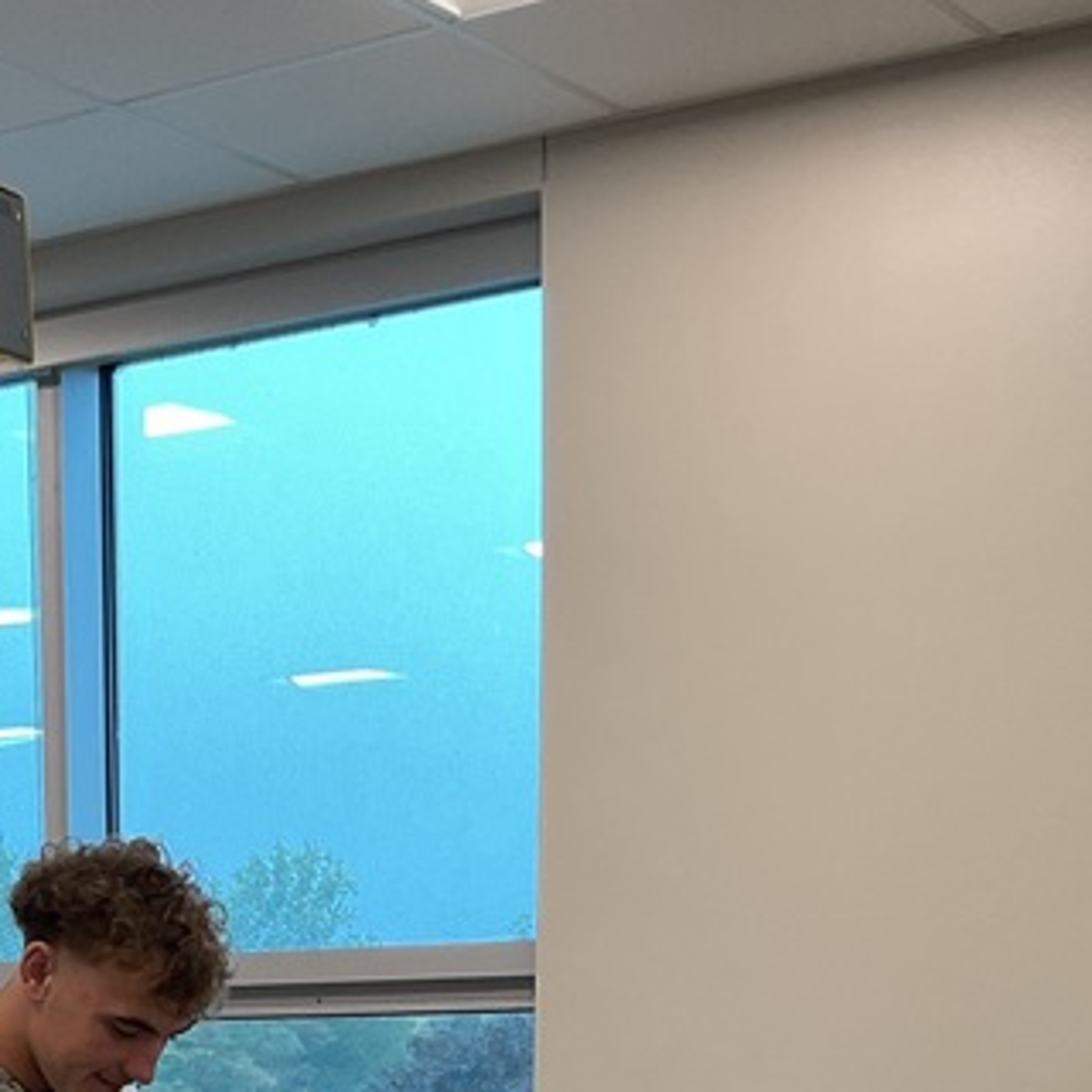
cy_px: 1570
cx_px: 113
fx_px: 2927
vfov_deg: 18.9
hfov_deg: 20.7
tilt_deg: -10.8
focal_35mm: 82
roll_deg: +1.2
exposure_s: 1/60
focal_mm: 3
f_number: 1.8
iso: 50
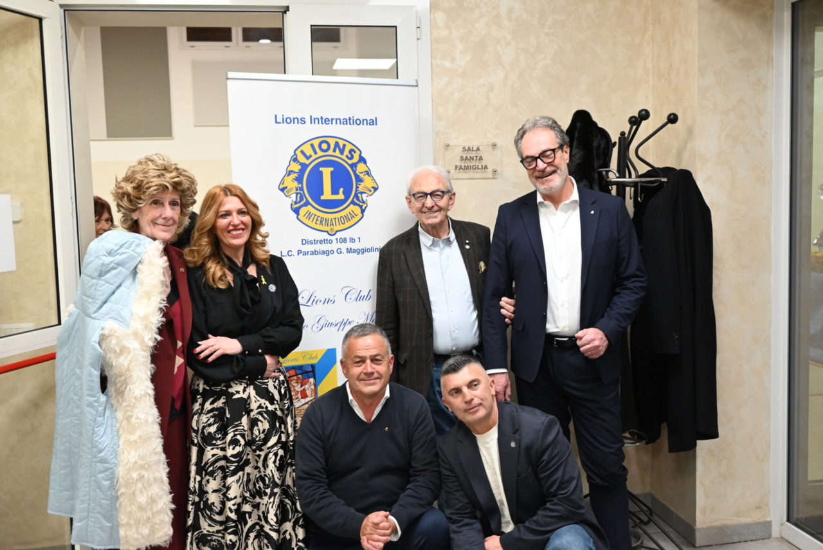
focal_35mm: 35
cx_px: 412
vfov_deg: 37.9
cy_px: 275
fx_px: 801
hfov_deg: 54.4
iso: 2500
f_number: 4.8
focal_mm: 35
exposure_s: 1/125
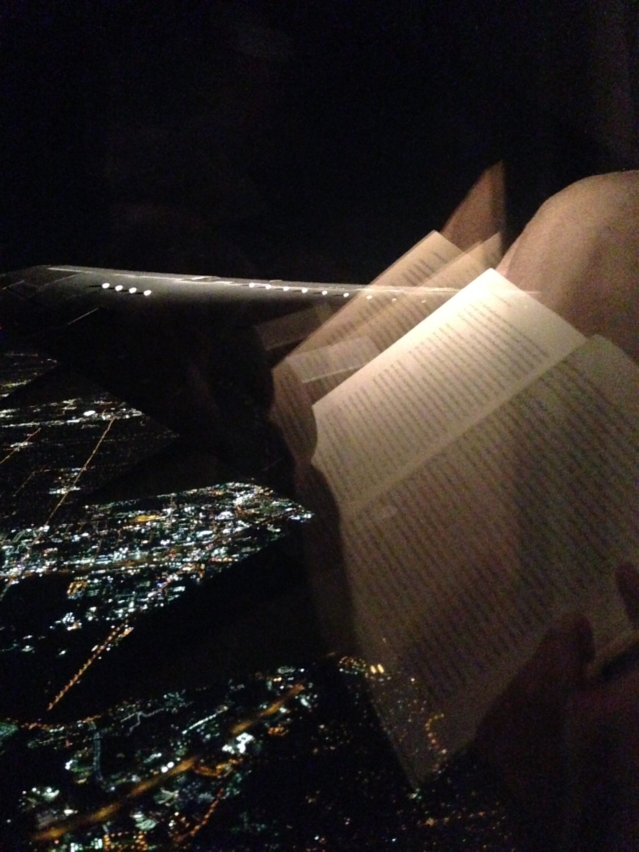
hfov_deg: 42.9
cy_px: 426
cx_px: 320
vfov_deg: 55.4
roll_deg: +1.7
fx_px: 812
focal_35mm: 33
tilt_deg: -9.5
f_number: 2.4
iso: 2000
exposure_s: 1/15
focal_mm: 4.12
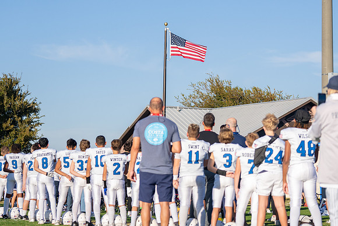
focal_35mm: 103
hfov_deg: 19.7
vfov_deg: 13.2
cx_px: 184
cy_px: 65
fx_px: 972
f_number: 2.8
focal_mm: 70
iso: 320
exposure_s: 1/5000
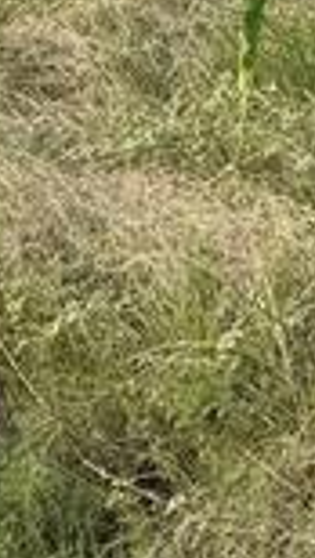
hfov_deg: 6.0
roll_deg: -1.7
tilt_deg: -3.2
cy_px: -406
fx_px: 2575
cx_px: 1220
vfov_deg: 11.6
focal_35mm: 174
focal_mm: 6.76
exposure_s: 1/2525
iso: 80
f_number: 1.78
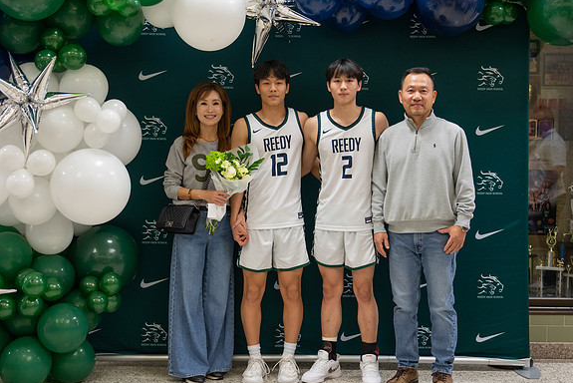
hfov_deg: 36.9
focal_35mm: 54
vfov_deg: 25.1
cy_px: 187
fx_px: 860
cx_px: 288
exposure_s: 1/320
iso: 640
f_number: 1.2
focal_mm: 50
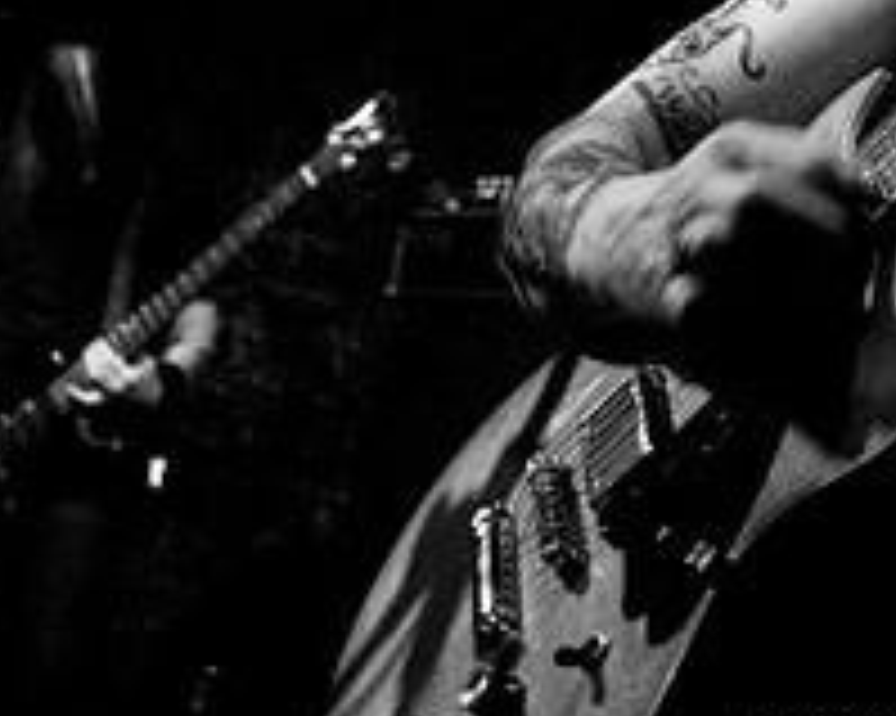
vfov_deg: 18.0
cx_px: 441
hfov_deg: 23.3
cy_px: -88
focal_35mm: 82
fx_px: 2173
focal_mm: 20
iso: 1600
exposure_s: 1/80
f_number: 2.8
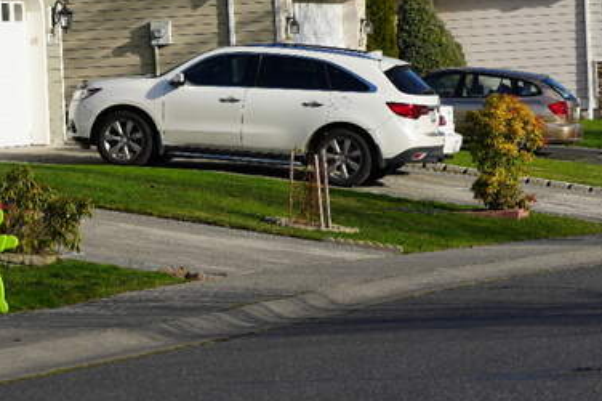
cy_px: 34
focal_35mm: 230
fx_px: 3843
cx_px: -91
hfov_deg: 8.9
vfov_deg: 6.0
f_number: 5
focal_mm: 72
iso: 100
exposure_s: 1/800
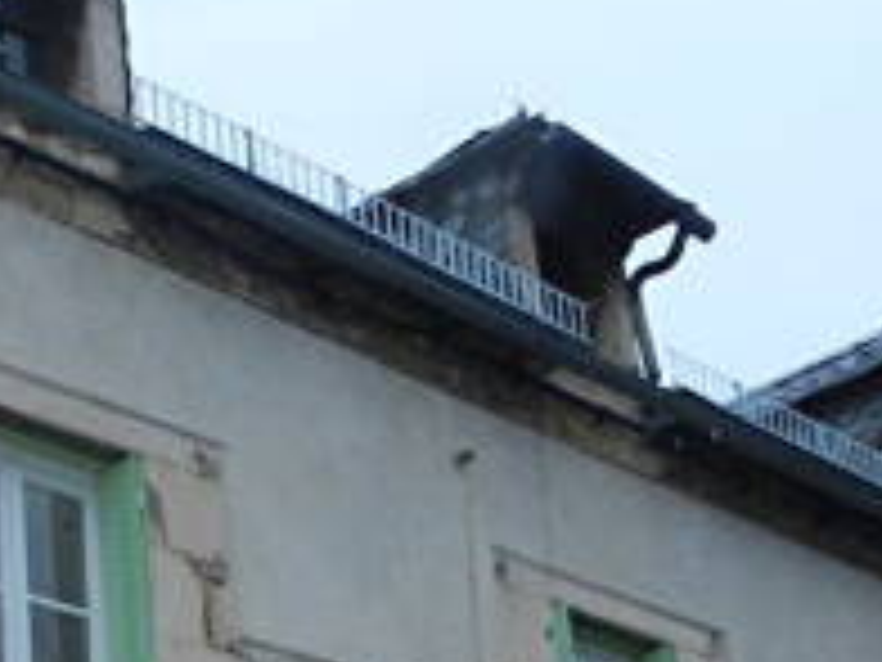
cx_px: 27
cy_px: 905
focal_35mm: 90
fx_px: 2293
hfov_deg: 21.1
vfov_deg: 15.5
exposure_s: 1/50
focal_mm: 4
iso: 160
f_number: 3.4
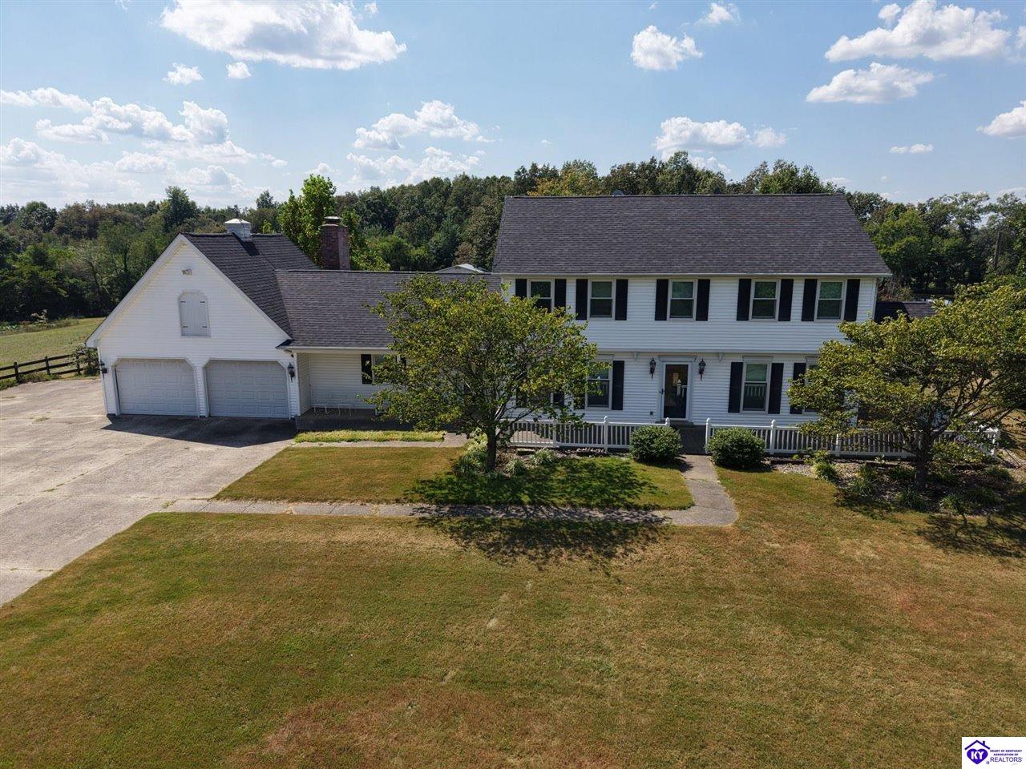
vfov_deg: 56.8
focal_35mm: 24
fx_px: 711
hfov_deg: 71.6
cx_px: 513
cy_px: 384
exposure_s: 1/6000
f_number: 1.8
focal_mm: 8.67
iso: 250
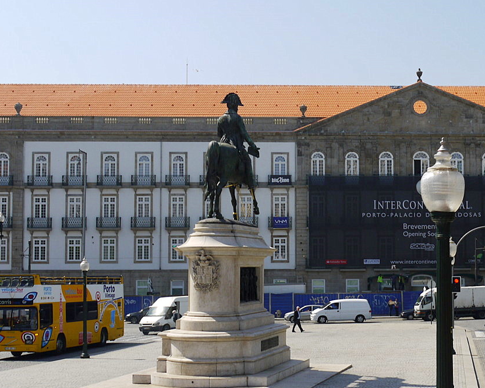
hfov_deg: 29.5
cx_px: 367
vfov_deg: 24.2
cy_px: 209
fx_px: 904
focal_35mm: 63
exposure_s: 1/160
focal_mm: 21
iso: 100
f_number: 7.1
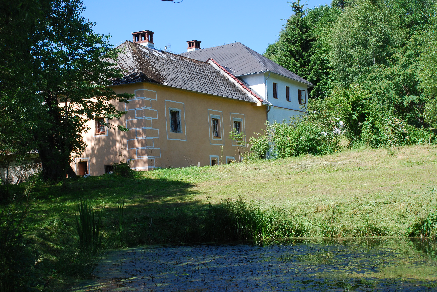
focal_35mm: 52
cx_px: 218
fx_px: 638
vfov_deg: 25.8
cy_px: 146
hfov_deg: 37.8
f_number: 10
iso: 200
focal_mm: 35
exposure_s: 1/160
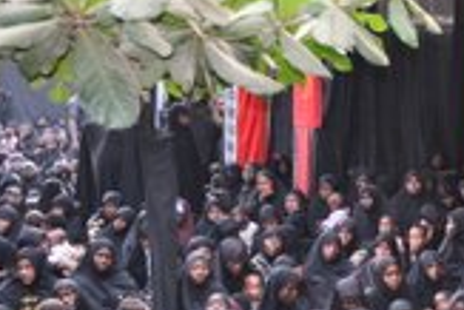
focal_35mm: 97
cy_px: 218
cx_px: 535
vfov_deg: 14.1
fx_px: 1251
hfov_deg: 19.9
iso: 400
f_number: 4
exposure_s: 1/60
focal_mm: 22
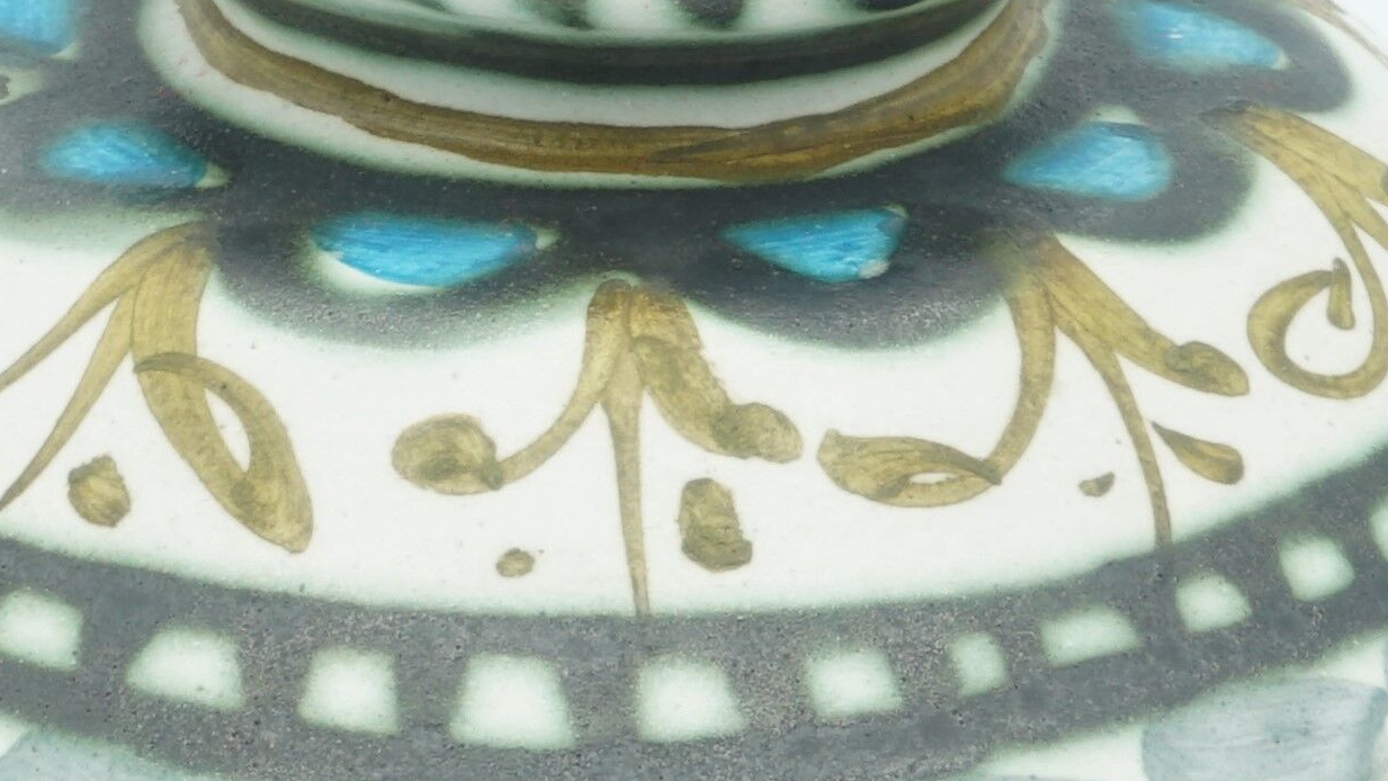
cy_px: 805
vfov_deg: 8.0
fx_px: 5558
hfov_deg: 14.2
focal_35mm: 151
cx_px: 635
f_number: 22
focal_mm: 50
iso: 100
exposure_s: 1/6
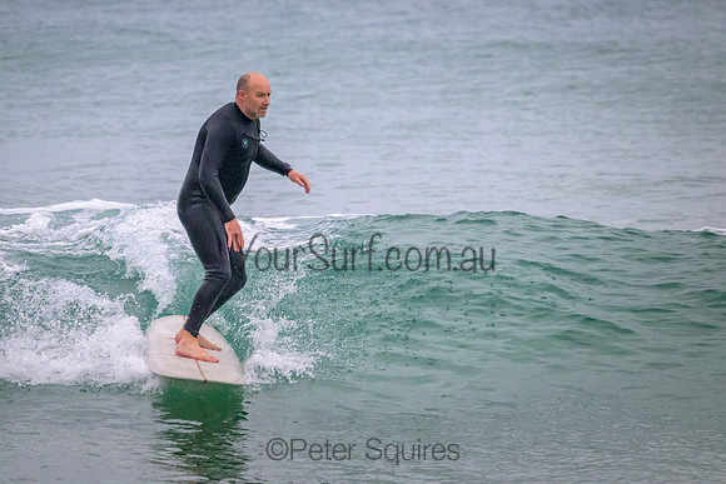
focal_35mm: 758
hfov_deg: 2.7
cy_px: 214
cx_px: 322
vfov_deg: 1.8
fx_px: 15280
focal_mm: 680
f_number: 11
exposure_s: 1/1250
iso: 8000
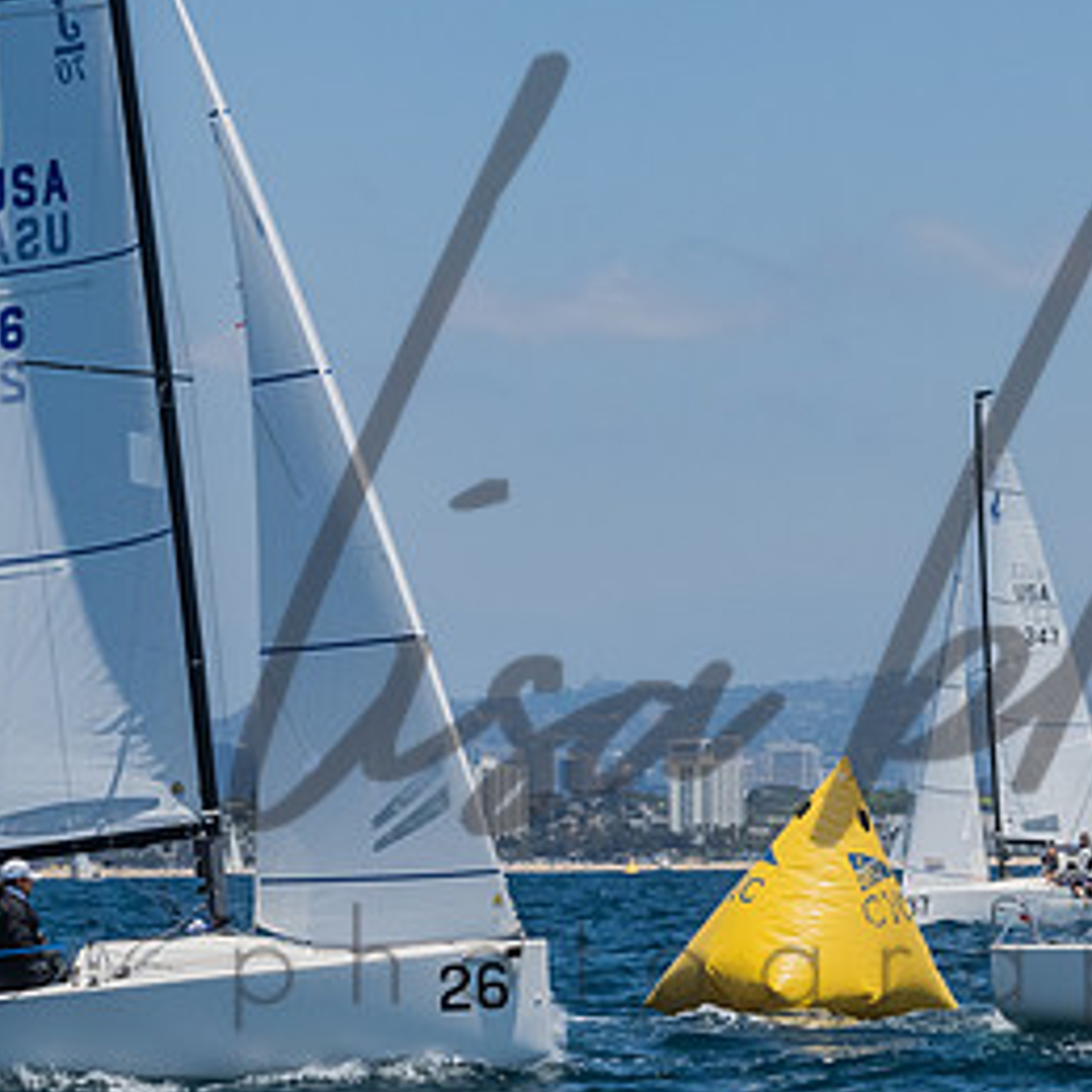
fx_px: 8102
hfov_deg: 7.7
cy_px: 651
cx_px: 1168
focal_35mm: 227
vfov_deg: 7.7
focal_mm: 80
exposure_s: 1/1600
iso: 640
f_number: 14
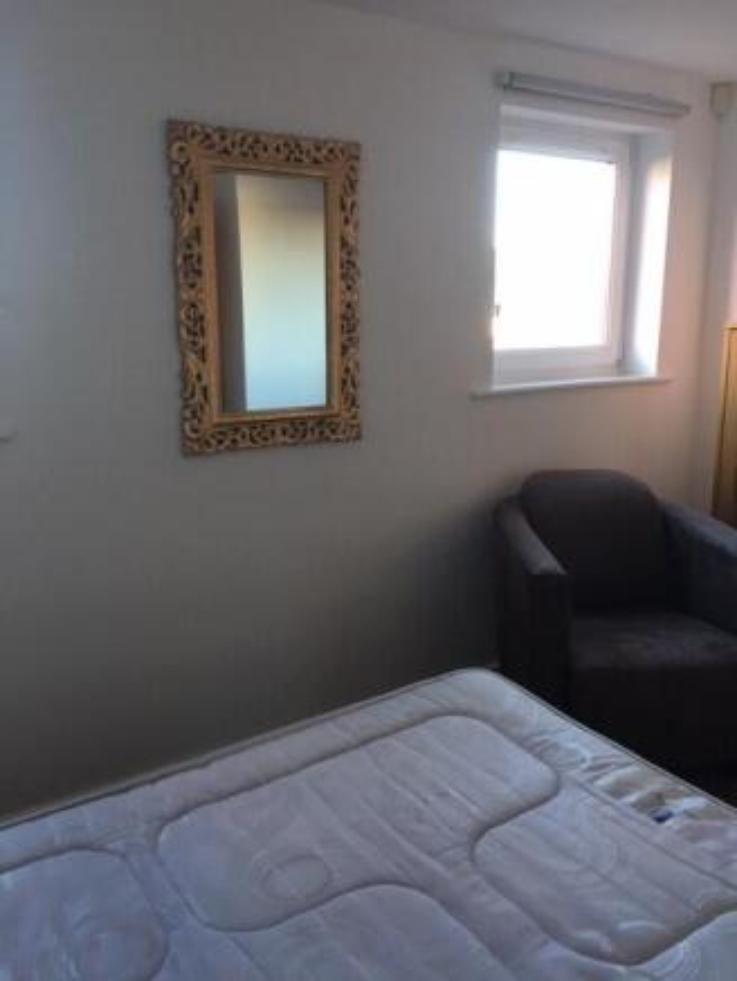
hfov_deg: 48.2
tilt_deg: -11.3
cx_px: 368
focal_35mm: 29
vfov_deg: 61.6
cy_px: 490
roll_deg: -0.3
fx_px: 823
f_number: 2.2
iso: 40
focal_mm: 4.15
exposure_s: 1/17
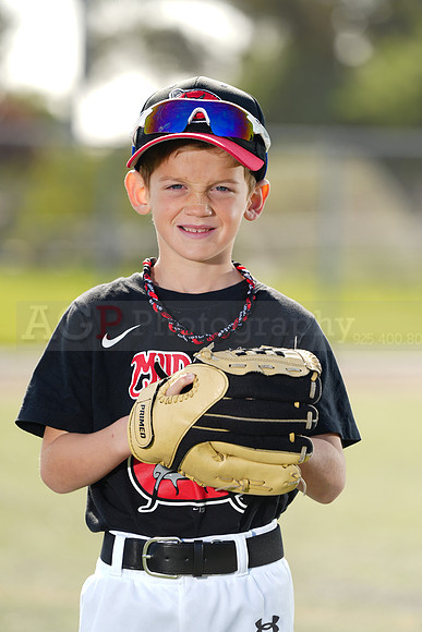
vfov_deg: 10.3
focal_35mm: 200
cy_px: 316
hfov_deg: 6.9
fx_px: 3514
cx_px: 211
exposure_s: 1/250
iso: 64
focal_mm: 200
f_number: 4.5
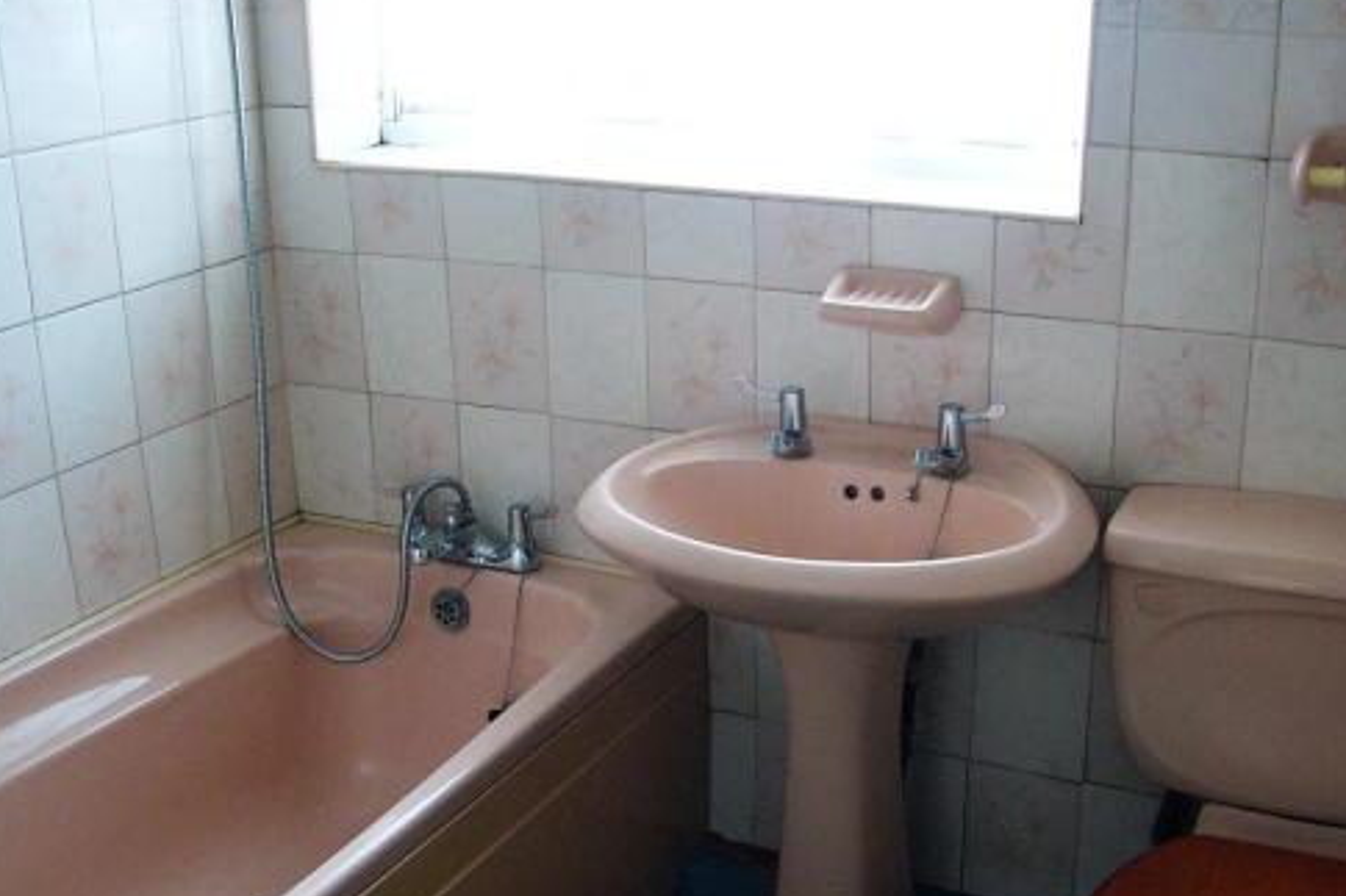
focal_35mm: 45
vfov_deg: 29.8
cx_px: 704
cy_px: 542
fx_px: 1682
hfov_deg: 43.6
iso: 200
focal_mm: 6
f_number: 2.8
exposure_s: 1/40
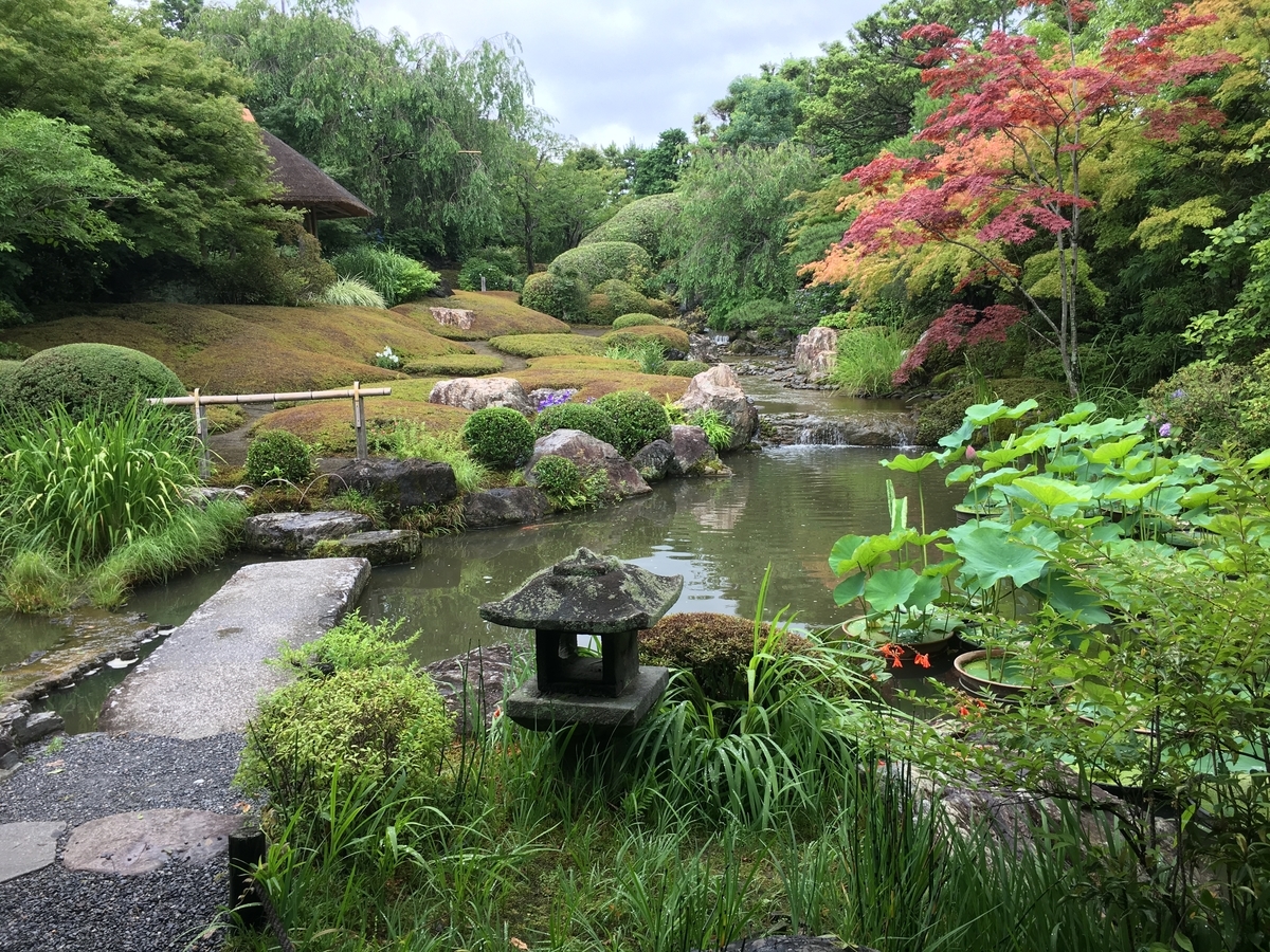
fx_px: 1064
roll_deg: +2.3
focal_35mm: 29
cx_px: 635
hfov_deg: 61.7
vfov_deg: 48.2
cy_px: 476
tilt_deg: -7.1
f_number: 2.2
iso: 25
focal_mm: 4.15
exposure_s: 1/133
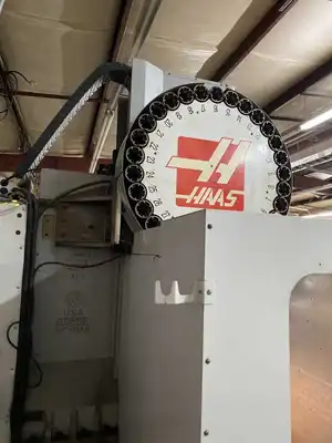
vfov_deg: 67.3
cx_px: 166
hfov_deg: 53.1
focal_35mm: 26
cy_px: 222
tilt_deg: +7.1
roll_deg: -1.0
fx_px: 332
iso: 500
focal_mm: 4.25
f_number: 1.8
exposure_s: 1/40
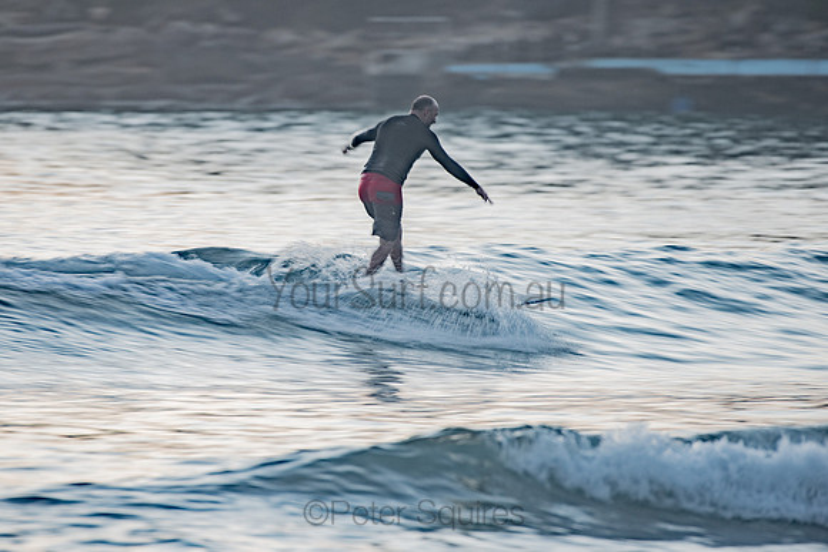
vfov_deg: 2.2
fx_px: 14092
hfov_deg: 3.4
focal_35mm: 613
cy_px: 214
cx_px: 321
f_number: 6.3
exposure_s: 1/40
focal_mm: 500
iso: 64
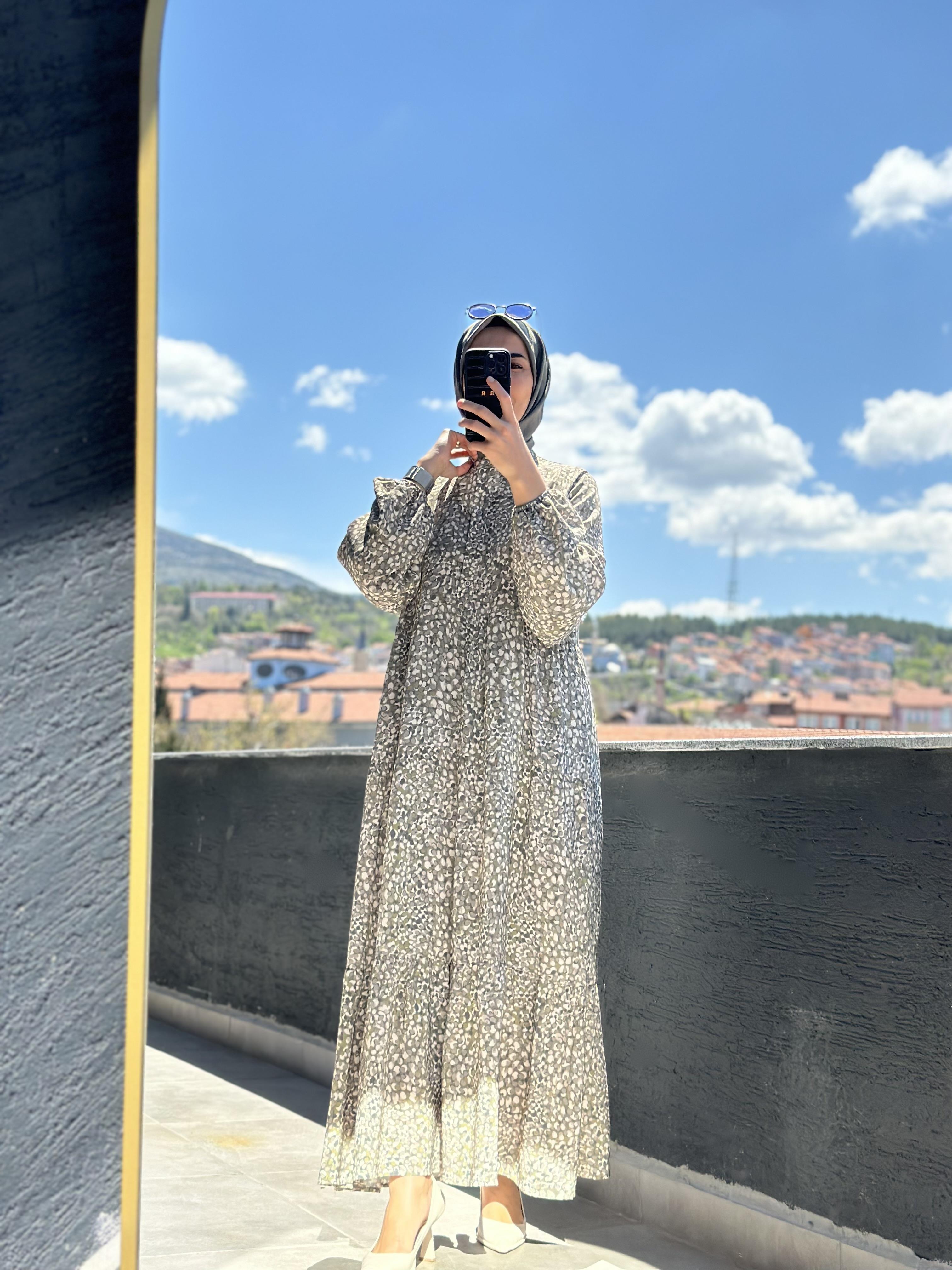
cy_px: 635
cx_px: 476
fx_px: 1760
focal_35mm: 48
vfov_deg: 39.7
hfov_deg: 30.3
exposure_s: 1/5556
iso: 80
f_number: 1.78
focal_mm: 6.86
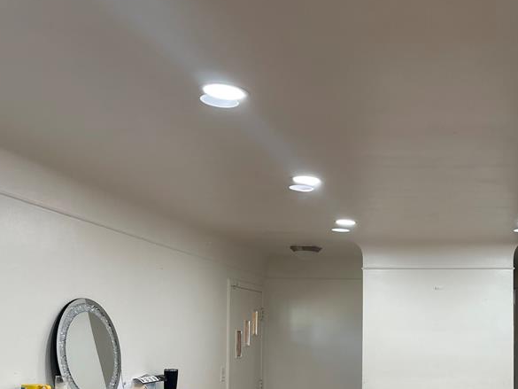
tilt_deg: +1.5
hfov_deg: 42.1
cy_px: 313
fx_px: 629
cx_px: 439
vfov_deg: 33.3
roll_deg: -0.7
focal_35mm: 42
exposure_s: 1/120
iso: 200
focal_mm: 6.86
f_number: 1.78
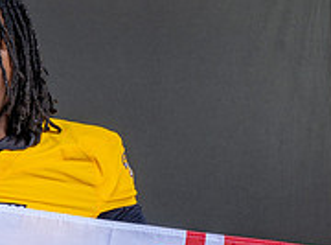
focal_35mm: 177
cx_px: 78
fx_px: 1683
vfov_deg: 8.2
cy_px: 320
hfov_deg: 11.2
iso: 100
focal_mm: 42
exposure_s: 1/200
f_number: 8
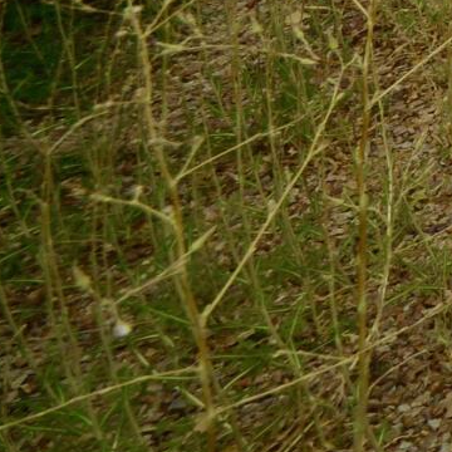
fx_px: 1256
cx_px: 1824
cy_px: -589
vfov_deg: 14.5
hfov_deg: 7.9
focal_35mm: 85
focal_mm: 12
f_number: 14
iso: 200
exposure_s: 1/125
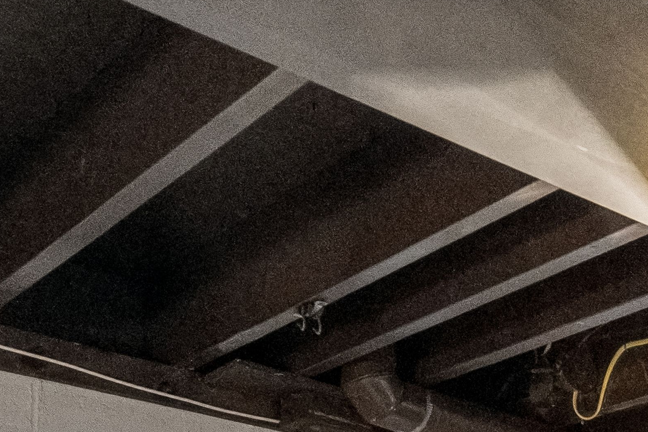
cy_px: 835
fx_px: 1278
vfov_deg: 15.7
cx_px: 916
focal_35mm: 71
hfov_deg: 23.8
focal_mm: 16
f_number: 8
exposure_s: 1/20
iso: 8000
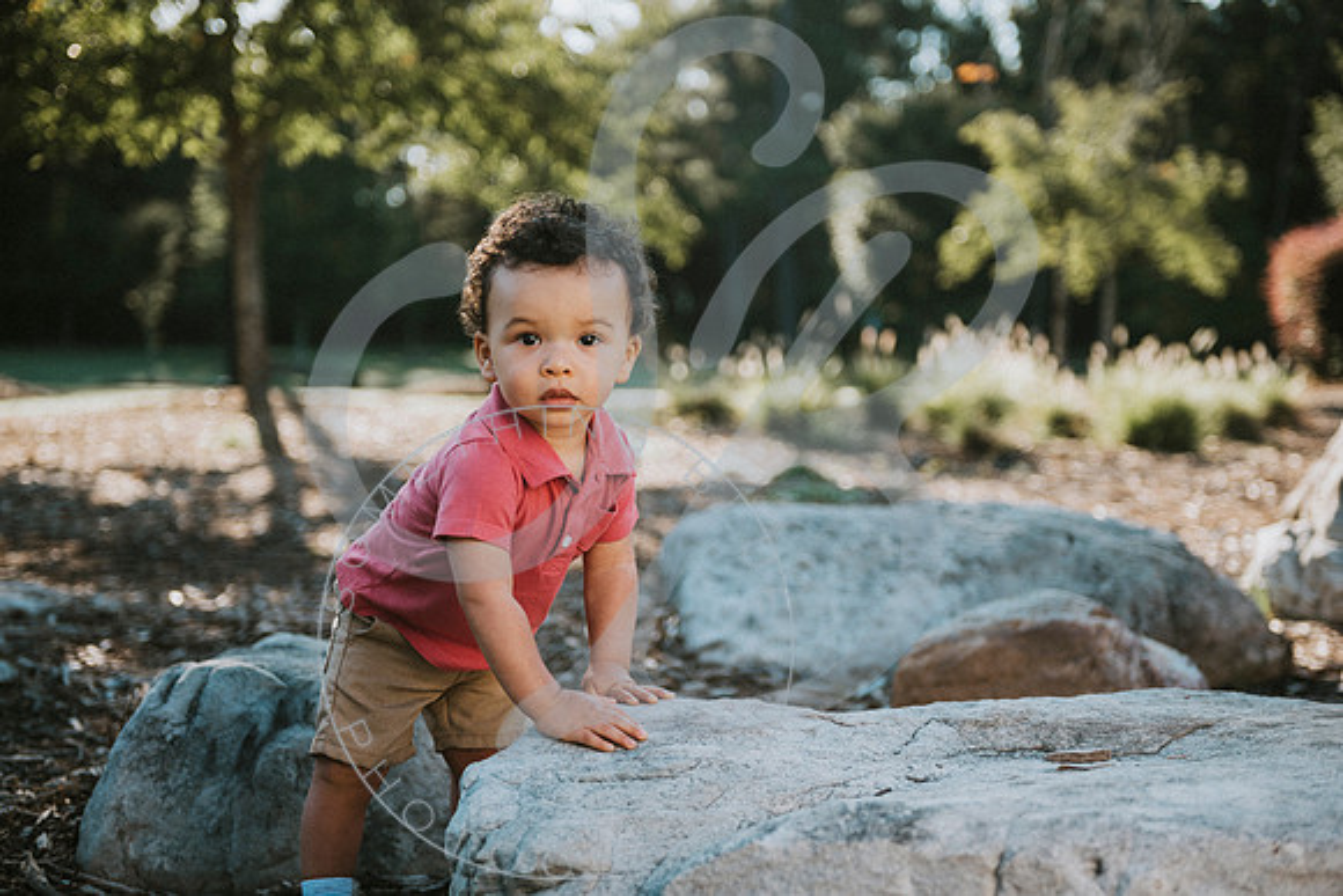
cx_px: 672
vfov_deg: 24.2
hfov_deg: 35.6
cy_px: 448
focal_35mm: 56
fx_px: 2090
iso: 100
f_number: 2.8
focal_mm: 56
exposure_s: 1/320
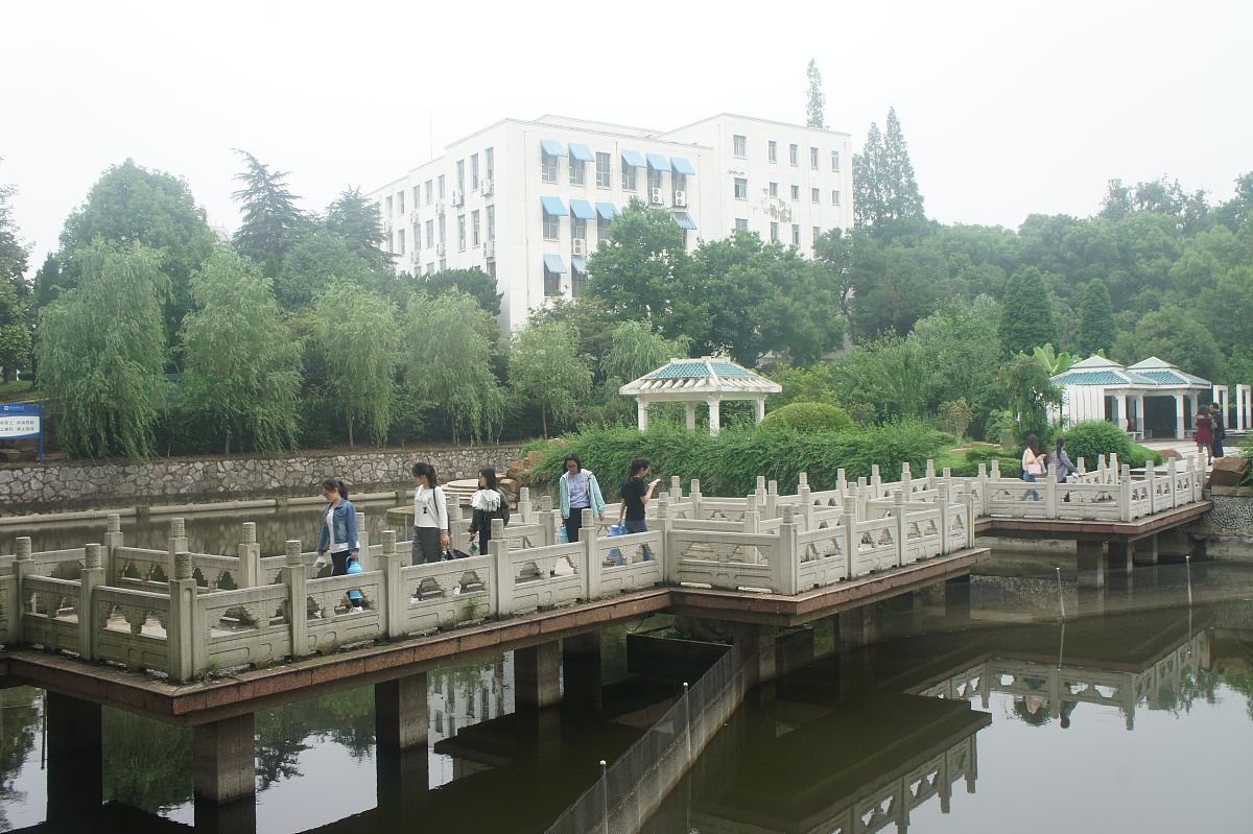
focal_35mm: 33
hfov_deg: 57.2
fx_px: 1148
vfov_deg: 39.9
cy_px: 417
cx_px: 626
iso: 200
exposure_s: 1/50
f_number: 8
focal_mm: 22
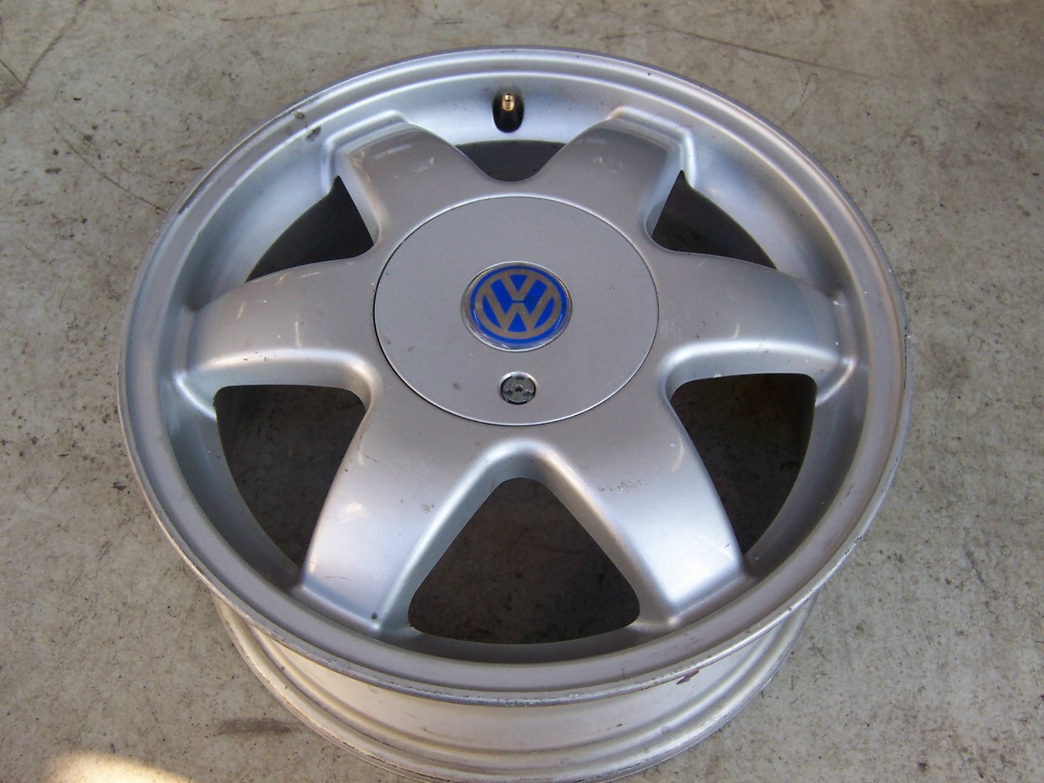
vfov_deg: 39.7
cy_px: 392
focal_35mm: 36
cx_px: 522
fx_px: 1086
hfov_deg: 51.4
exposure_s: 1/90
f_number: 3.4
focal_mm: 5.6
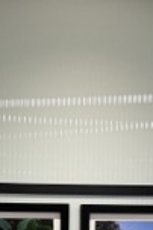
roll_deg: -0.9
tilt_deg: -1.2
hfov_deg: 12.8
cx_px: -18
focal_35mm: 105
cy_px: 291
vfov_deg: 18.3
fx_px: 671
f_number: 1.78
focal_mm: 6.86
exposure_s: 1/100
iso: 100
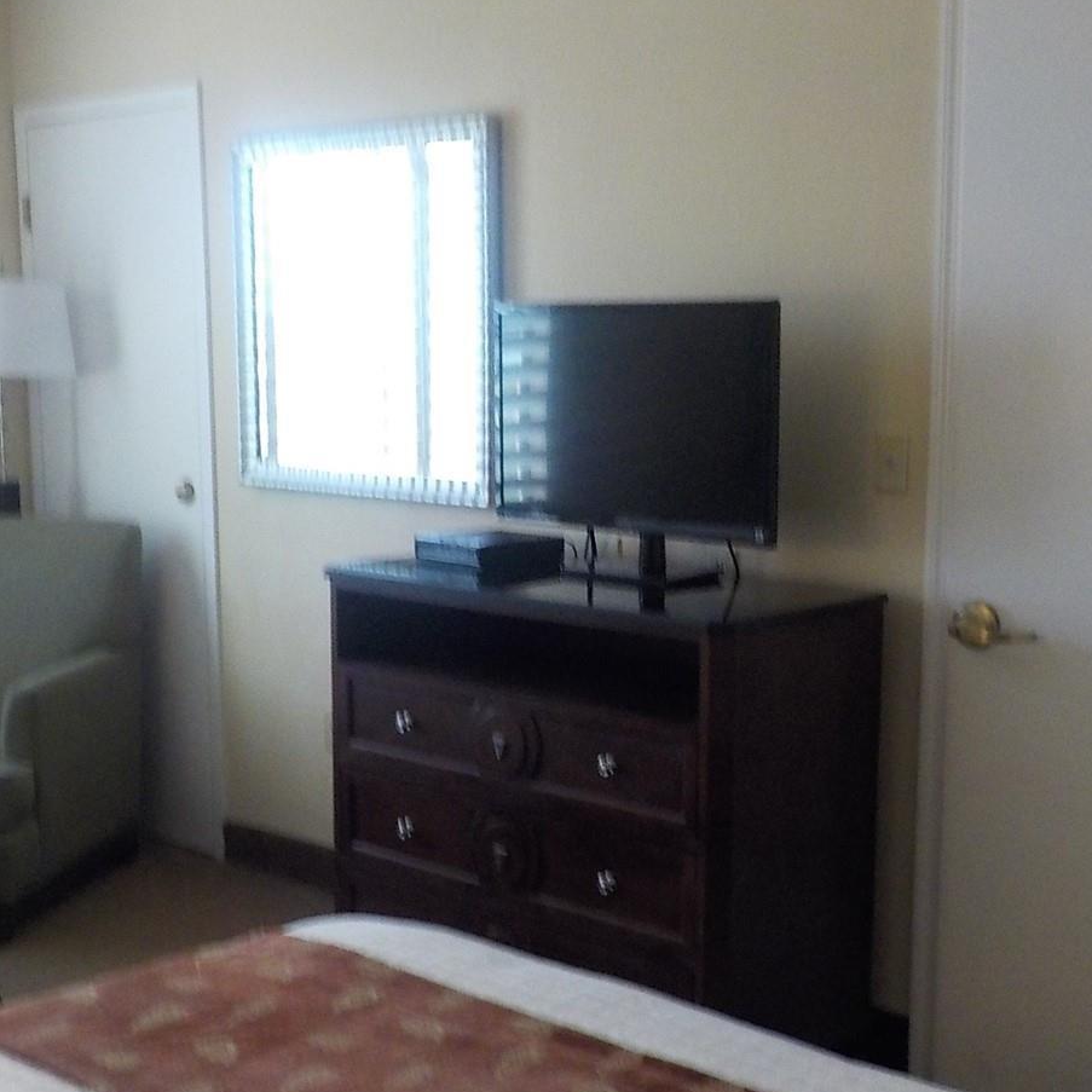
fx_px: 1677
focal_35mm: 47
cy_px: 617
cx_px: 637
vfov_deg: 36.0
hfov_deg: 36.0
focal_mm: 4.1
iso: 400
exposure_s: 1/30
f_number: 3.3
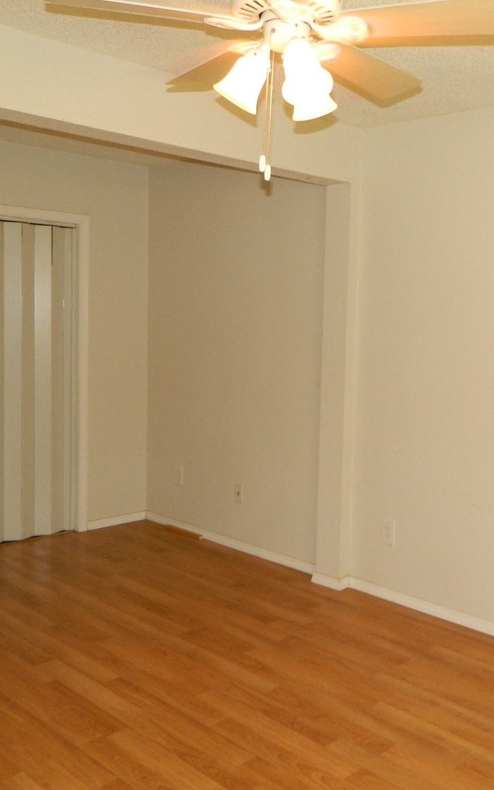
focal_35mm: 36
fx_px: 776
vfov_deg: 54.0
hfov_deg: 34.8
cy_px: 390
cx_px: 351
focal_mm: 4.5
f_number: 3.1
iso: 200
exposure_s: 1/30
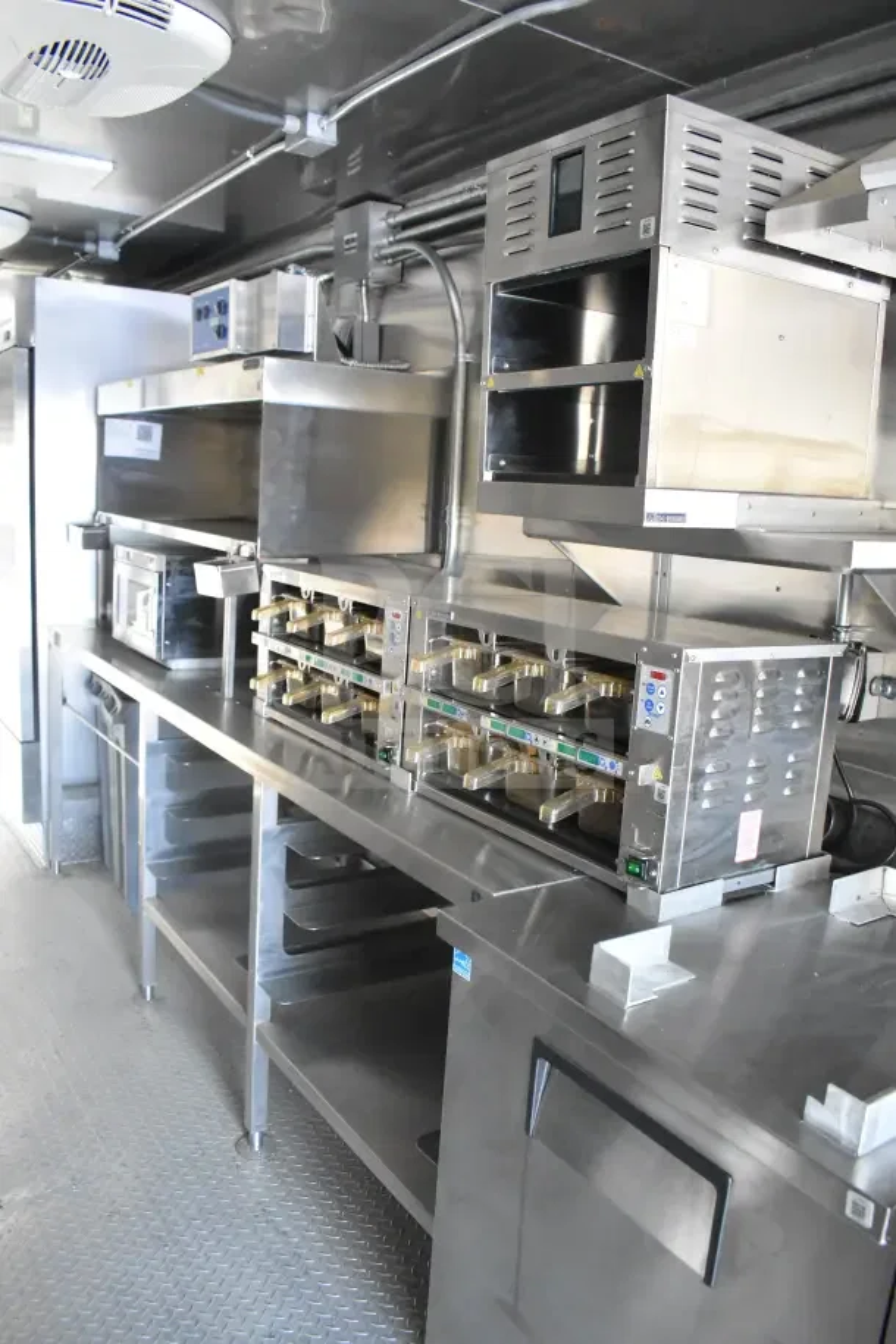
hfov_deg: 47.9
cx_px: 448
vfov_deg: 67.4
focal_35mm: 27
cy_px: 672
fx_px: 1008
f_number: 4
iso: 6400
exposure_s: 1/160
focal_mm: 18
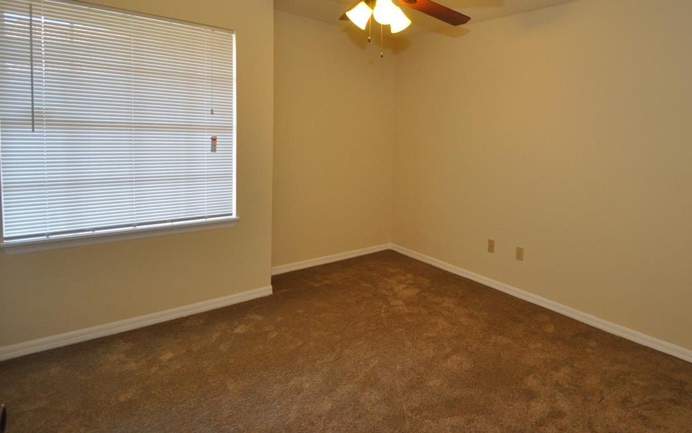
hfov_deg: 83.3
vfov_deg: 58.8
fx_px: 377
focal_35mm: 20
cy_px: 161
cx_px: 437
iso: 640
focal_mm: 10
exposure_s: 1/60
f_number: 4
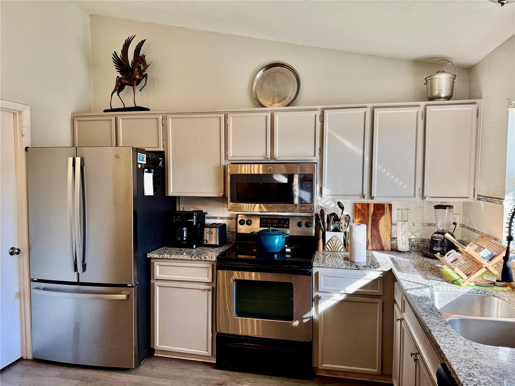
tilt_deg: -3.2
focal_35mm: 24
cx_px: 258
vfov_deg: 56.8
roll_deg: -0.2
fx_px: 357
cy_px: 193
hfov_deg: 71.6
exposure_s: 1/96
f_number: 1.78
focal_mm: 6.76
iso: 200
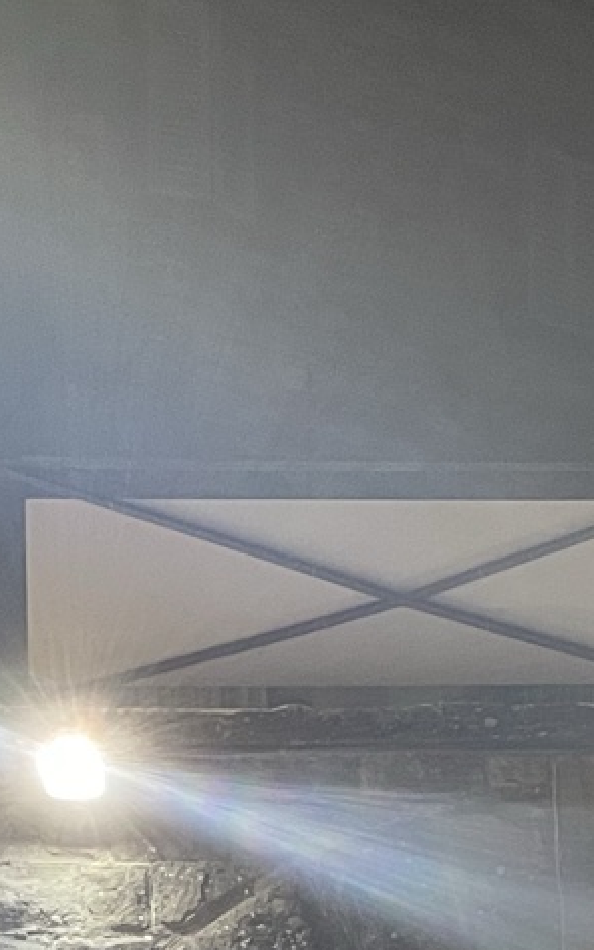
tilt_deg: +2.2
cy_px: 1292
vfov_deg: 18.2
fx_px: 2720
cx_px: 739
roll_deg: +0.5
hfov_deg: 12.1
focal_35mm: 105
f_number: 1.6
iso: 400
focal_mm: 4.2
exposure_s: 1/33
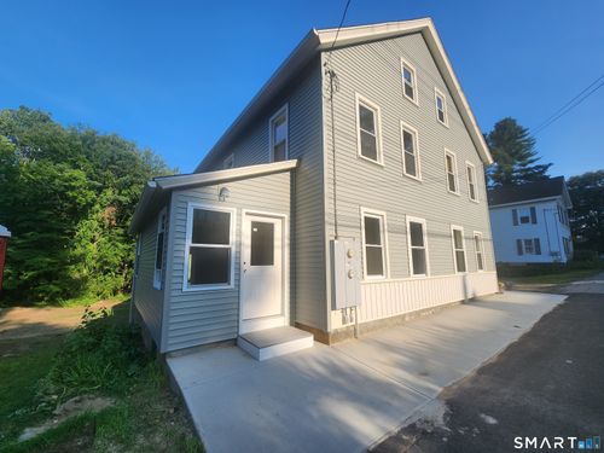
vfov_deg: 89.9
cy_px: 226
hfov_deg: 106.2
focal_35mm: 13
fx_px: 227
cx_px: 302
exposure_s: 1/1663
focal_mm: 2.2
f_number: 2.2
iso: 50
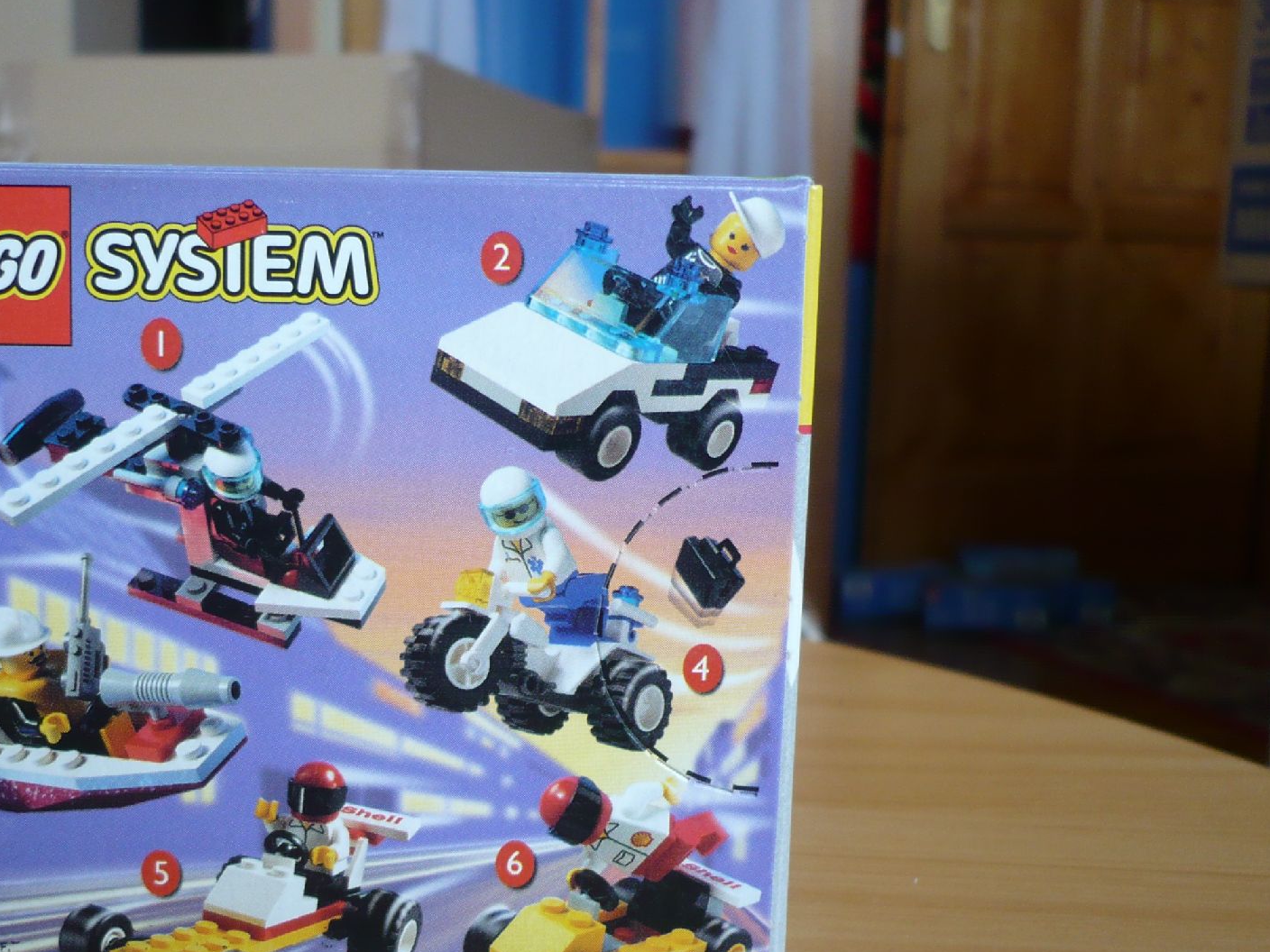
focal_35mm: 49
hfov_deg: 38.5
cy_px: 620
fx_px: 1798
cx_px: 423
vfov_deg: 29.5
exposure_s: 1/30
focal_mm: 5.8
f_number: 2.8
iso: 100
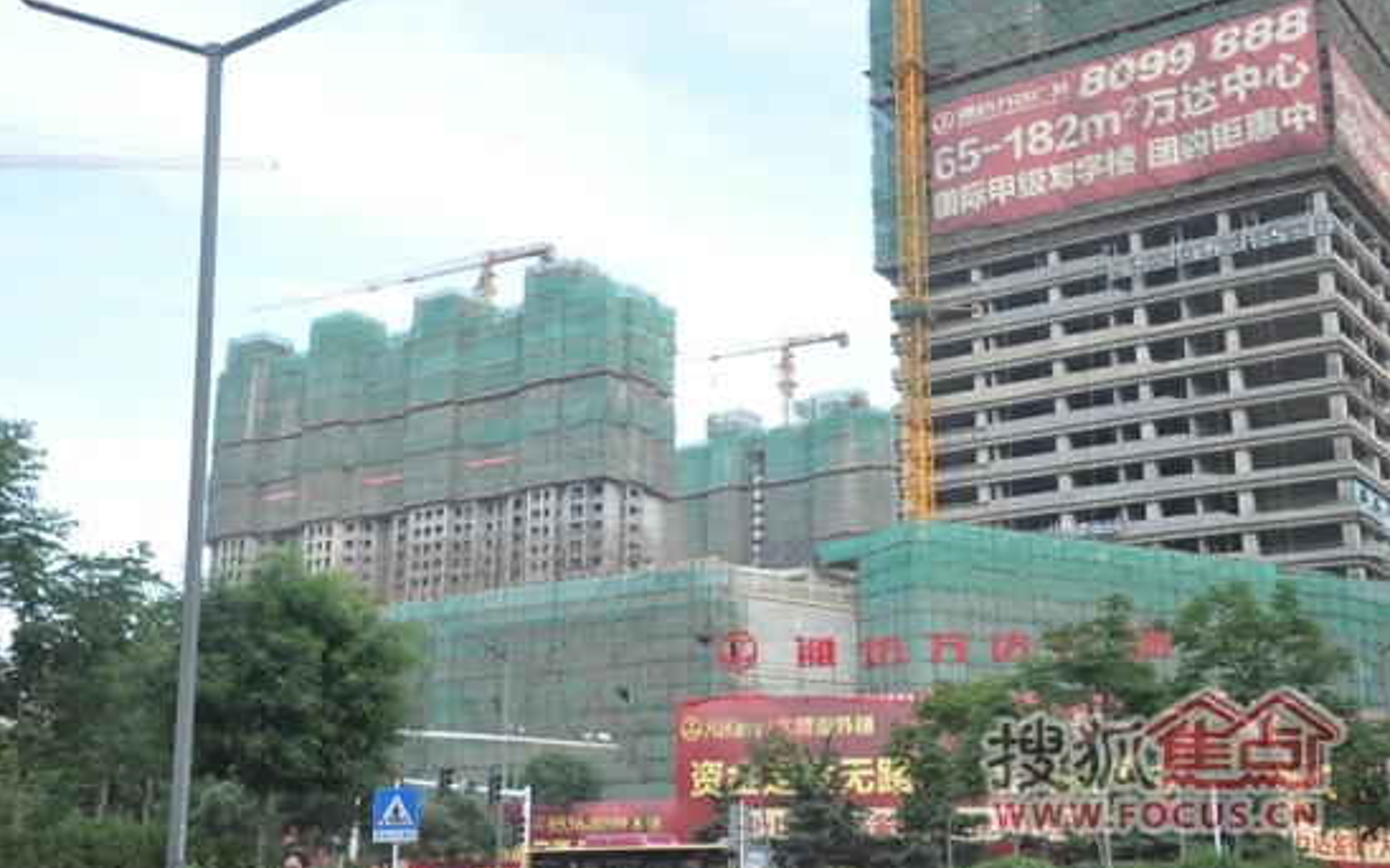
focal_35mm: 46
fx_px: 1742
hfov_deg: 43.5
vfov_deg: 28.0
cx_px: 695
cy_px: 415
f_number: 4.5
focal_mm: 30
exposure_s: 1/4000
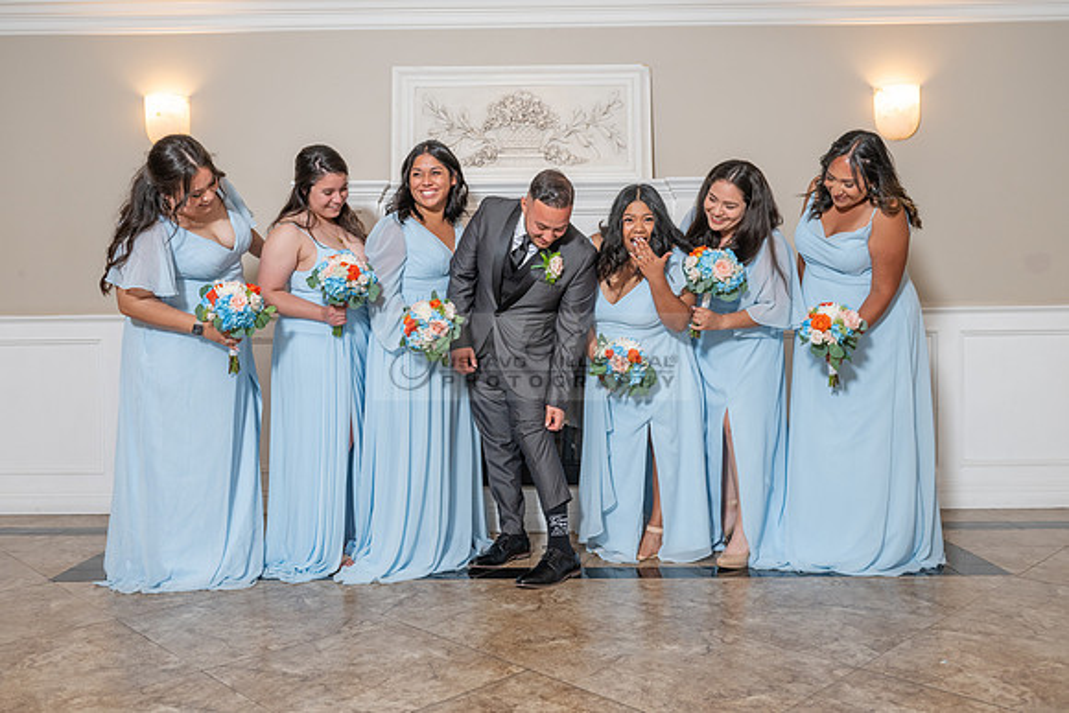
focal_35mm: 30
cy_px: 350
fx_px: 903
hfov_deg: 61.2
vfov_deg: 43.1
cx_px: 515
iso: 640
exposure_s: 1/160
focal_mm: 29
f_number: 4.5
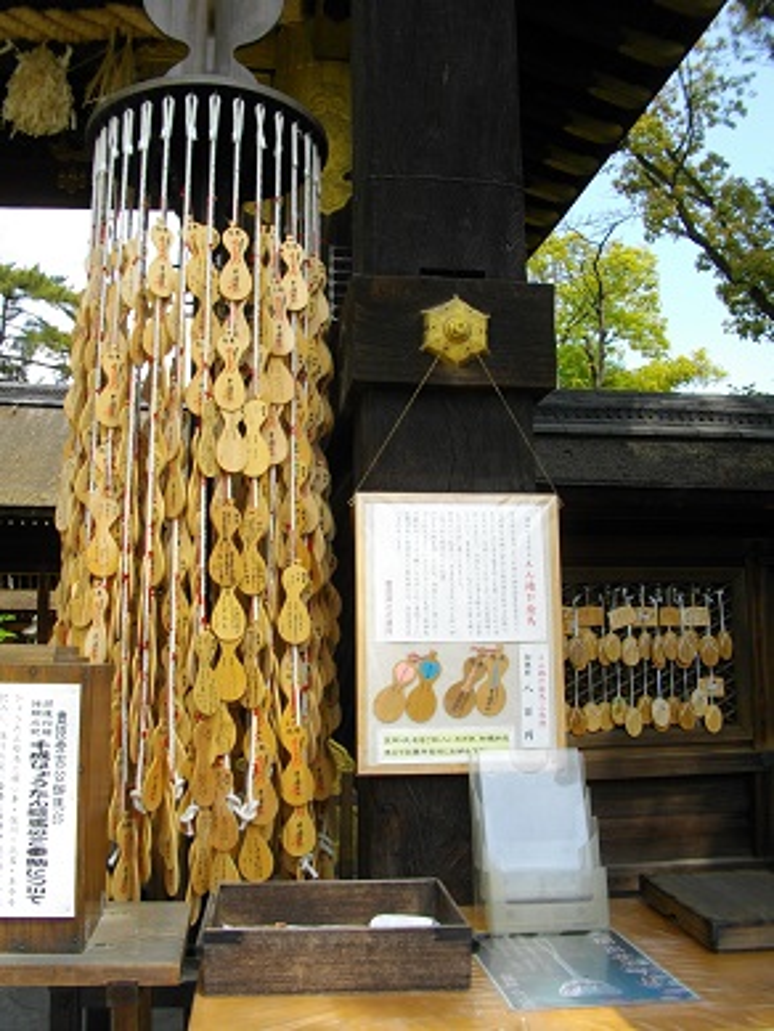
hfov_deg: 44.2
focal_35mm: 32
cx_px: 387
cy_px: 516
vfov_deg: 56.8
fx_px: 953
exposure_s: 1/160
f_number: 5.5
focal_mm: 5.7
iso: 100
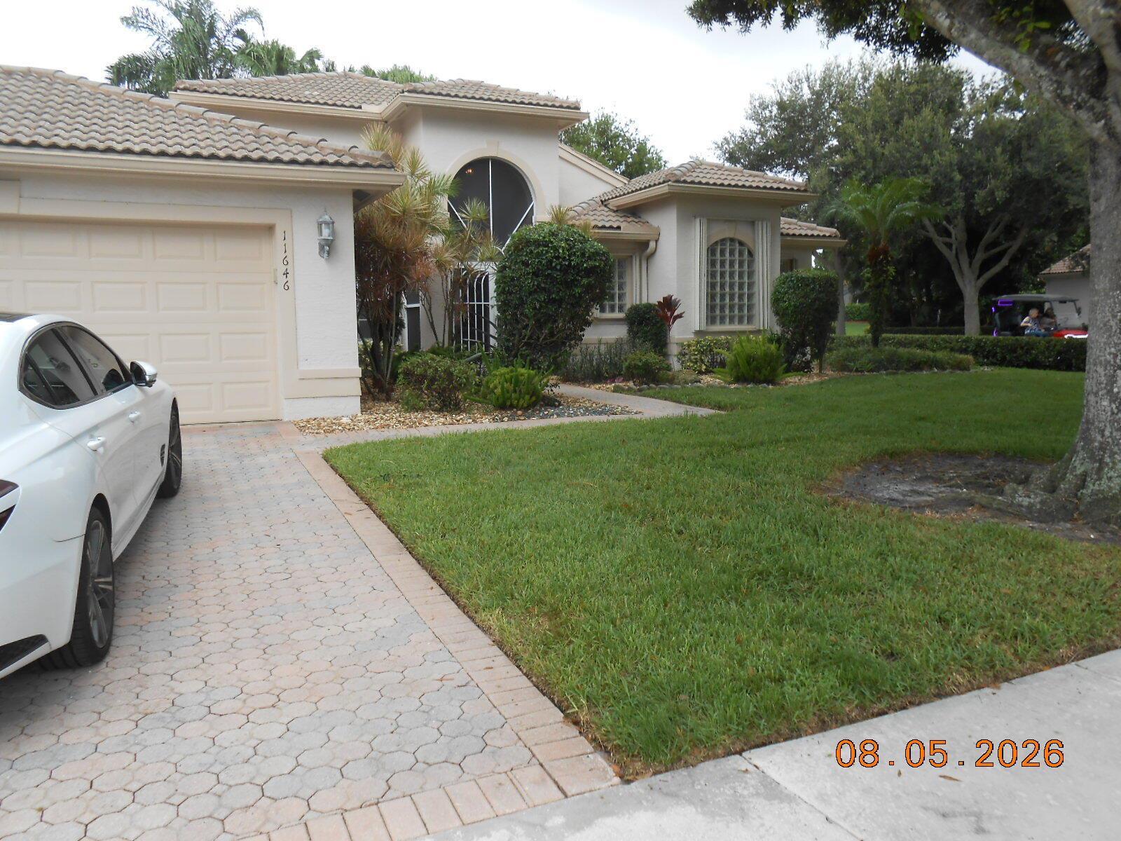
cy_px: 420
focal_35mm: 26
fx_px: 842
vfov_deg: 53.1
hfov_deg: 67.3
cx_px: 560
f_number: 3.5
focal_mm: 4.6
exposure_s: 1/160
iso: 80
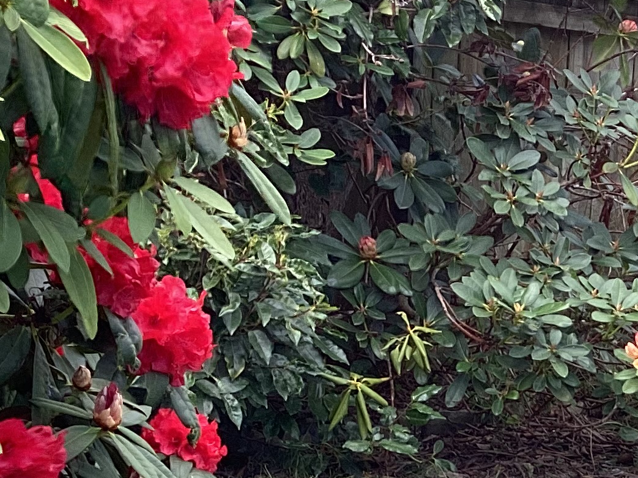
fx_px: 1788
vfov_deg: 14.6
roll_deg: -6.0
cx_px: 807
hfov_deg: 18.9
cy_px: 605
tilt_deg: -15.6
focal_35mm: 97
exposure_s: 1/129
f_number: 2.4
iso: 25
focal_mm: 3.3
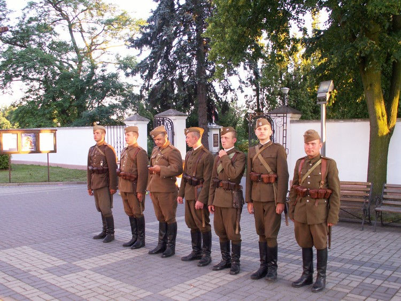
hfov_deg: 52.6
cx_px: 200
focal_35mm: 35
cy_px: 150
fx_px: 406
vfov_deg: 40.7
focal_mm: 5.86
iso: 80
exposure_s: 1/40
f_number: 2.8
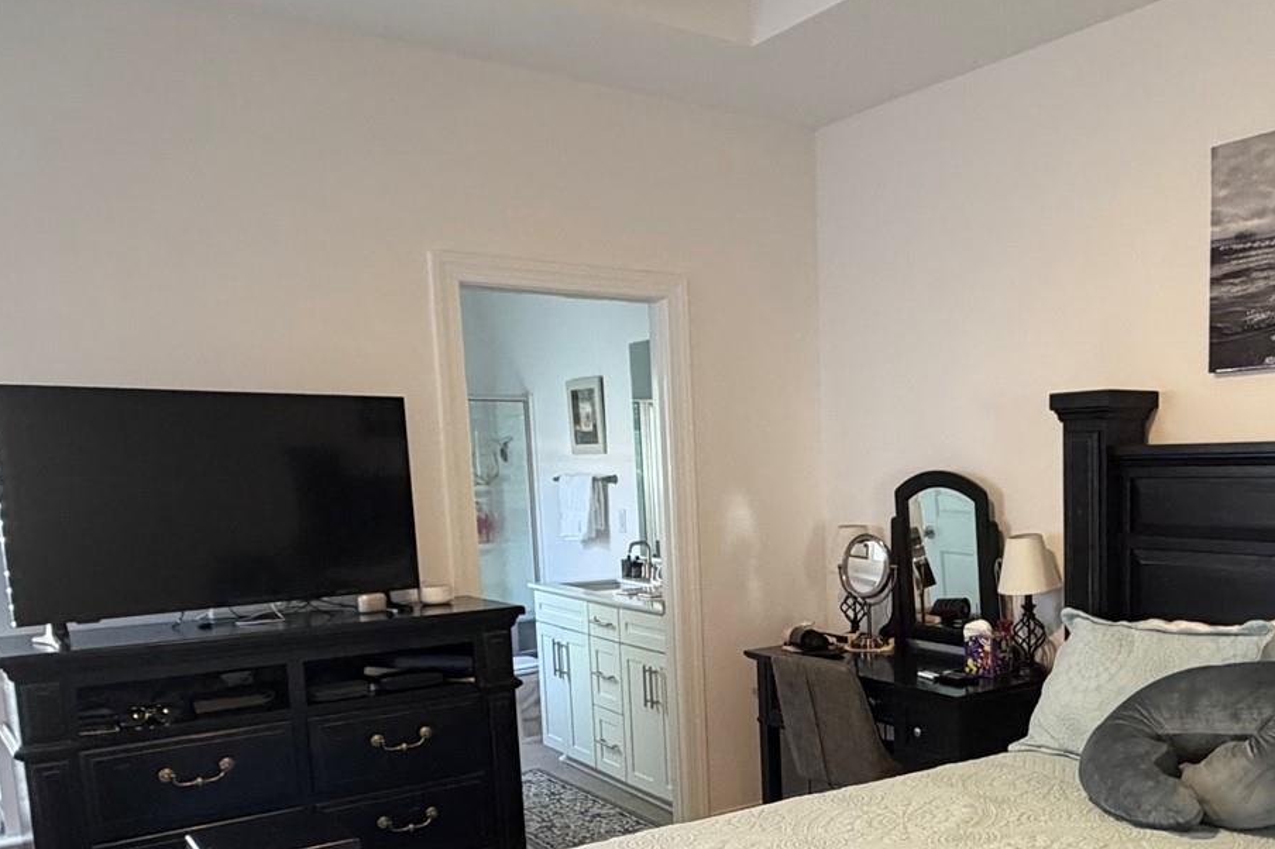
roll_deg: +1.1
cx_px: 962
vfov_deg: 39.0
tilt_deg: -8.6
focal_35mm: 33
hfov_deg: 54.5
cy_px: 623
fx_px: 1168
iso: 400
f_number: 2.2
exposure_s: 1/60
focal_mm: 2.22
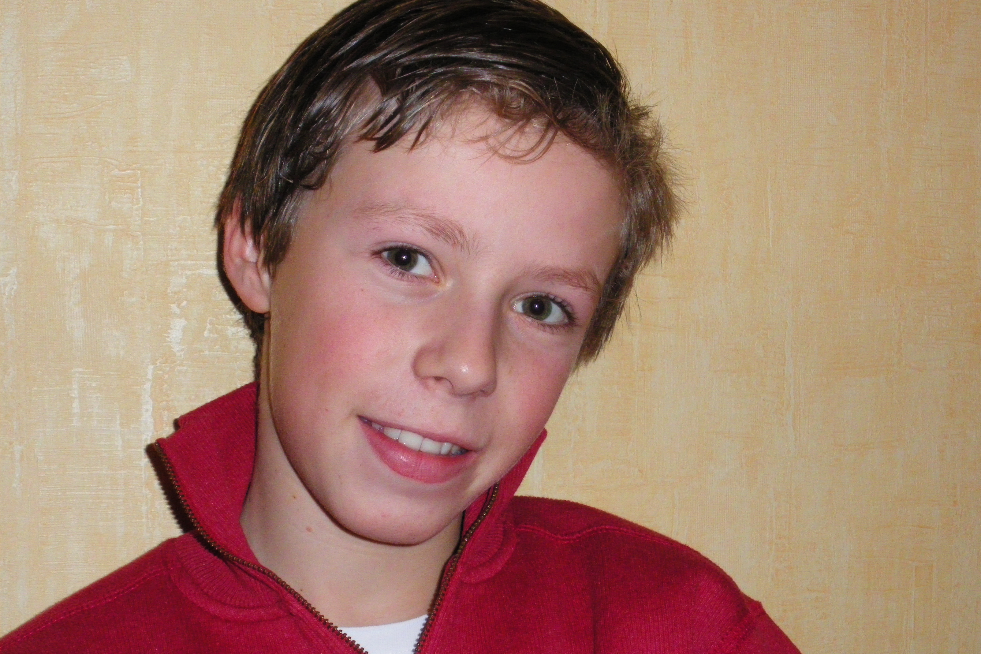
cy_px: 351
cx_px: 493
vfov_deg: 25.1
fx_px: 1471
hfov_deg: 36.9
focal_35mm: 54
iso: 400
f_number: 4.4
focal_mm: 9
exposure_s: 1/60
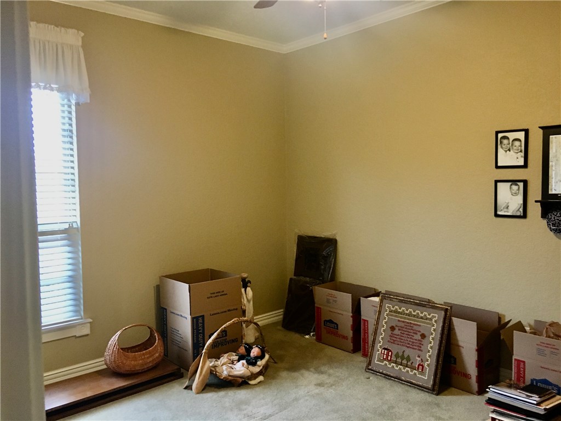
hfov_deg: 61.7
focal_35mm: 29
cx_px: 280
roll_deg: +0.3
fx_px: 470
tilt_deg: -3.1
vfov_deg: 48.2
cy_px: 210
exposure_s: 1/30
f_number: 2.2
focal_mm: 4.15
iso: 160
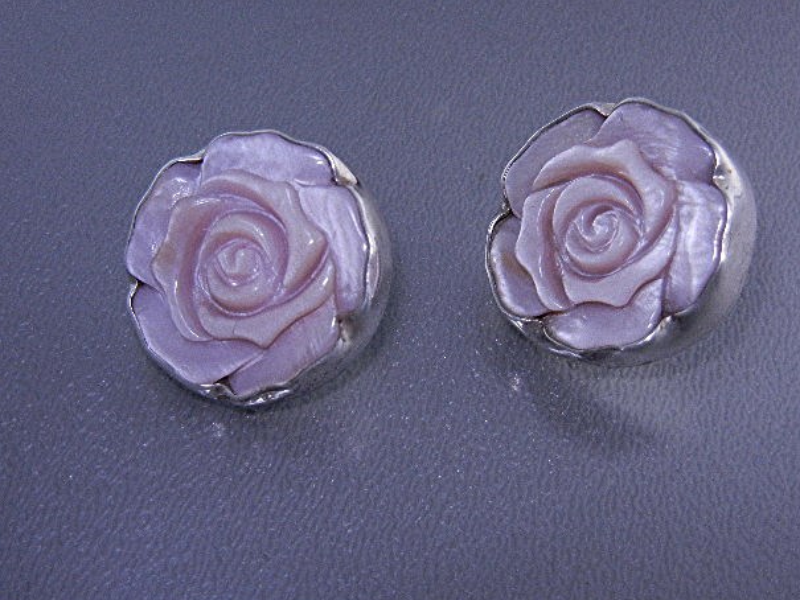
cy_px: 295
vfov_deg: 26.6
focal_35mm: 55
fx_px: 1271
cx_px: 422
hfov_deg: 34.9
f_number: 7.8
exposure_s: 1/30
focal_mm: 9.3
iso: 578
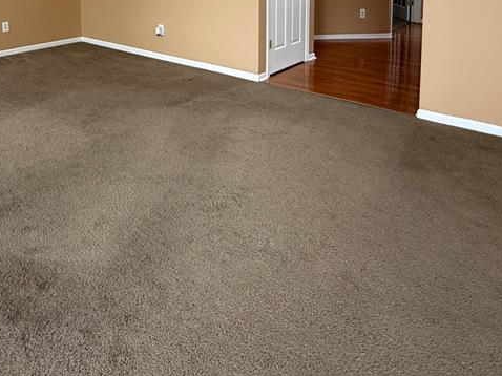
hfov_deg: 58.7
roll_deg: +0.6
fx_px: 435
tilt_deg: -5.8
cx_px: 169
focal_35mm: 30
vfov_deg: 40.4
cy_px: -8
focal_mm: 2.22
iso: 160
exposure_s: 1/99
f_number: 2.2
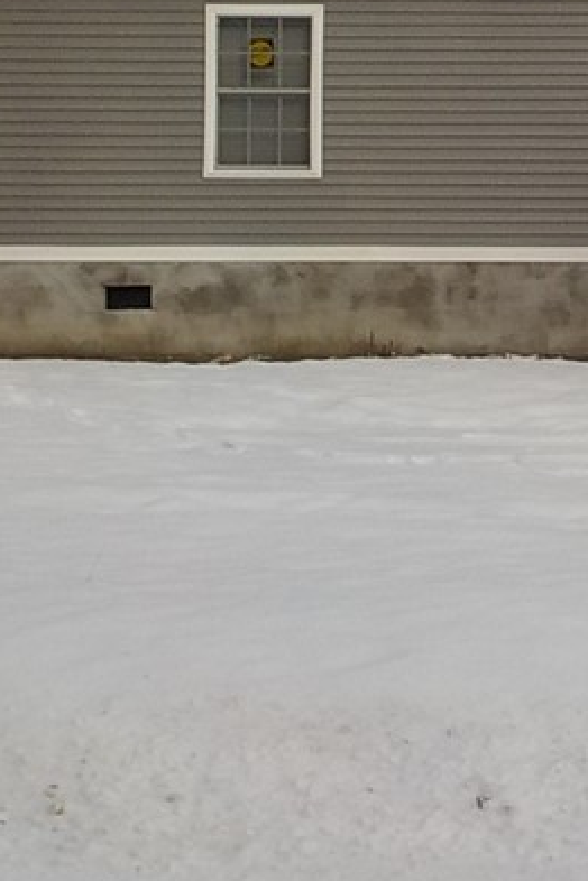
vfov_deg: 19.7
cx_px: 678
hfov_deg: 13.0
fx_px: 2523
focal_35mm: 103
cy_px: 262
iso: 125
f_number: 3.7
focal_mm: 5.2
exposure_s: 1/1000
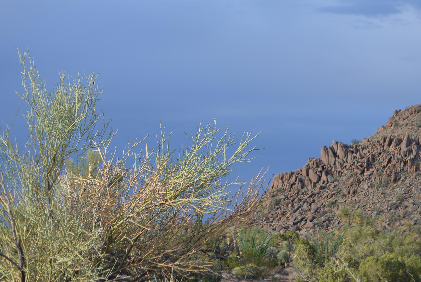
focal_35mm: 101
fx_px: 1178
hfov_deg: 20.3
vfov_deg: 13.6
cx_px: 220
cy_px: 157
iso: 200
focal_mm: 55
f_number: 7.1
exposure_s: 1/200
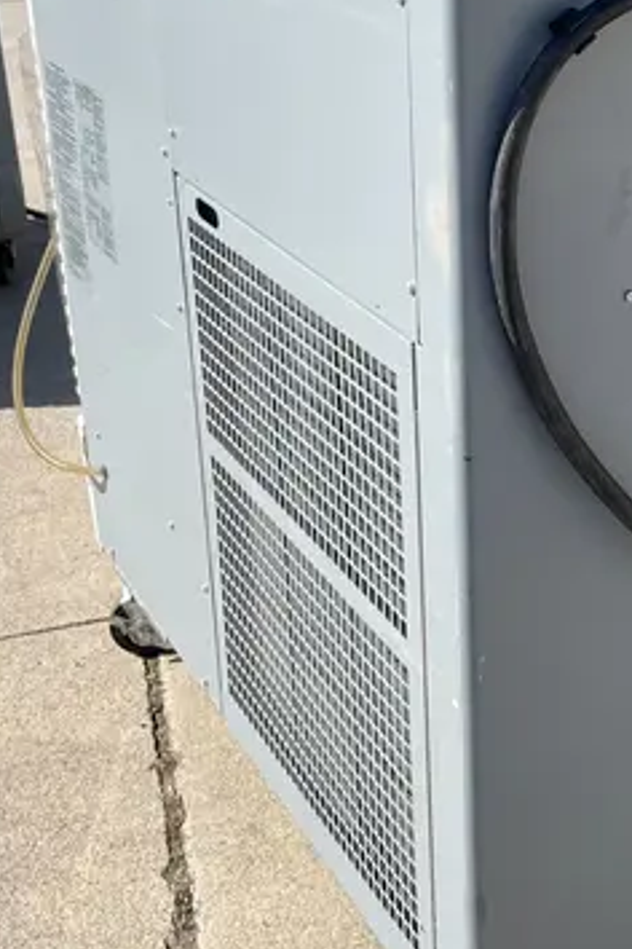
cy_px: 275
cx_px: 536
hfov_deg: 23.7
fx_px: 1475
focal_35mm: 56
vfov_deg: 35.1
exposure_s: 1/3861
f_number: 1.6
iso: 50
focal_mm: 4.2
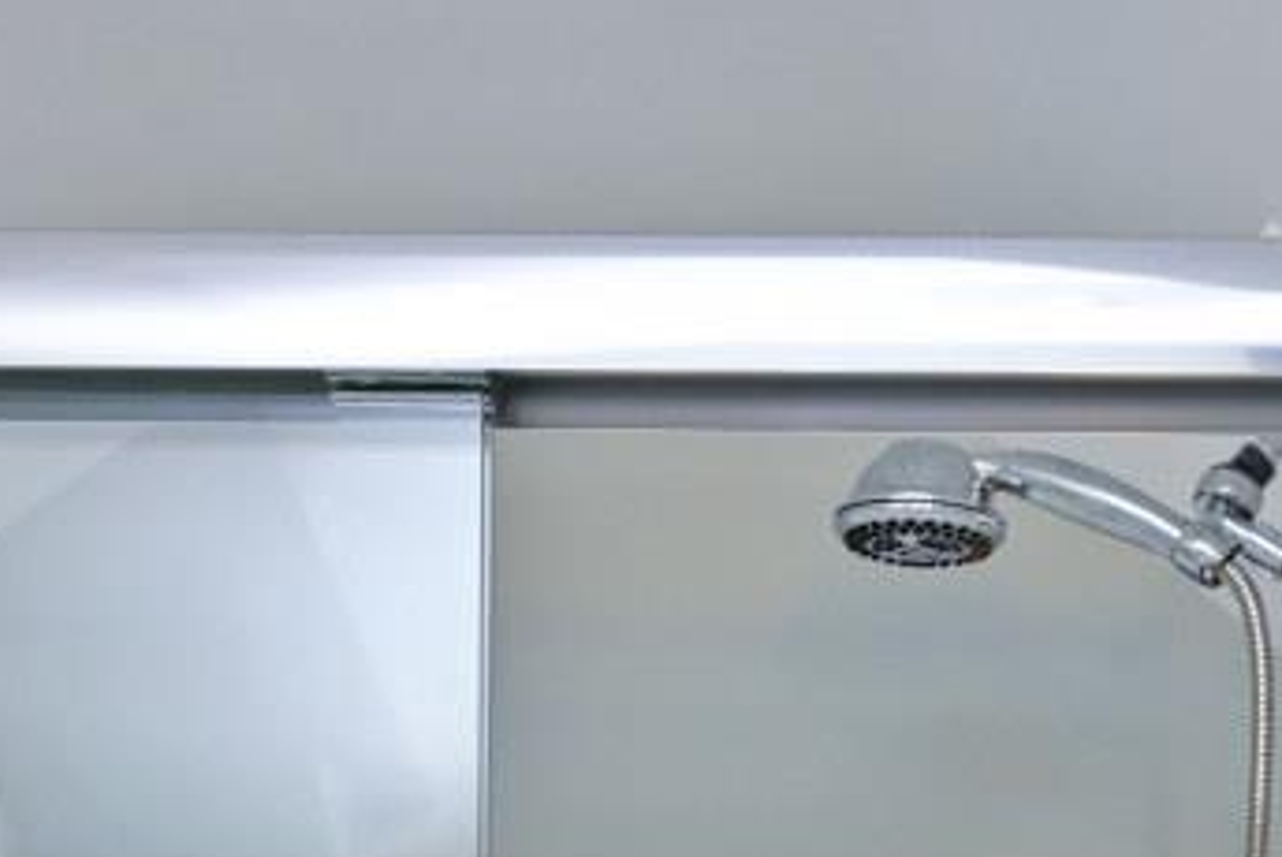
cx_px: 805
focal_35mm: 61
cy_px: 1673
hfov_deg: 32.7
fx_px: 2174
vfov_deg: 17.0
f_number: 4
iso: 280
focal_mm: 14
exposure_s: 1/60
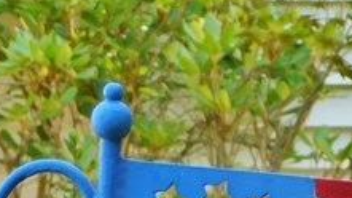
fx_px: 8013
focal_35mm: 859
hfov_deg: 2.5
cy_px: 354
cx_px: 207
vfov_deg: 1.4
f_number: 5.3
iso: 140
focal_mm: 30.1
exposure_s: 1/30
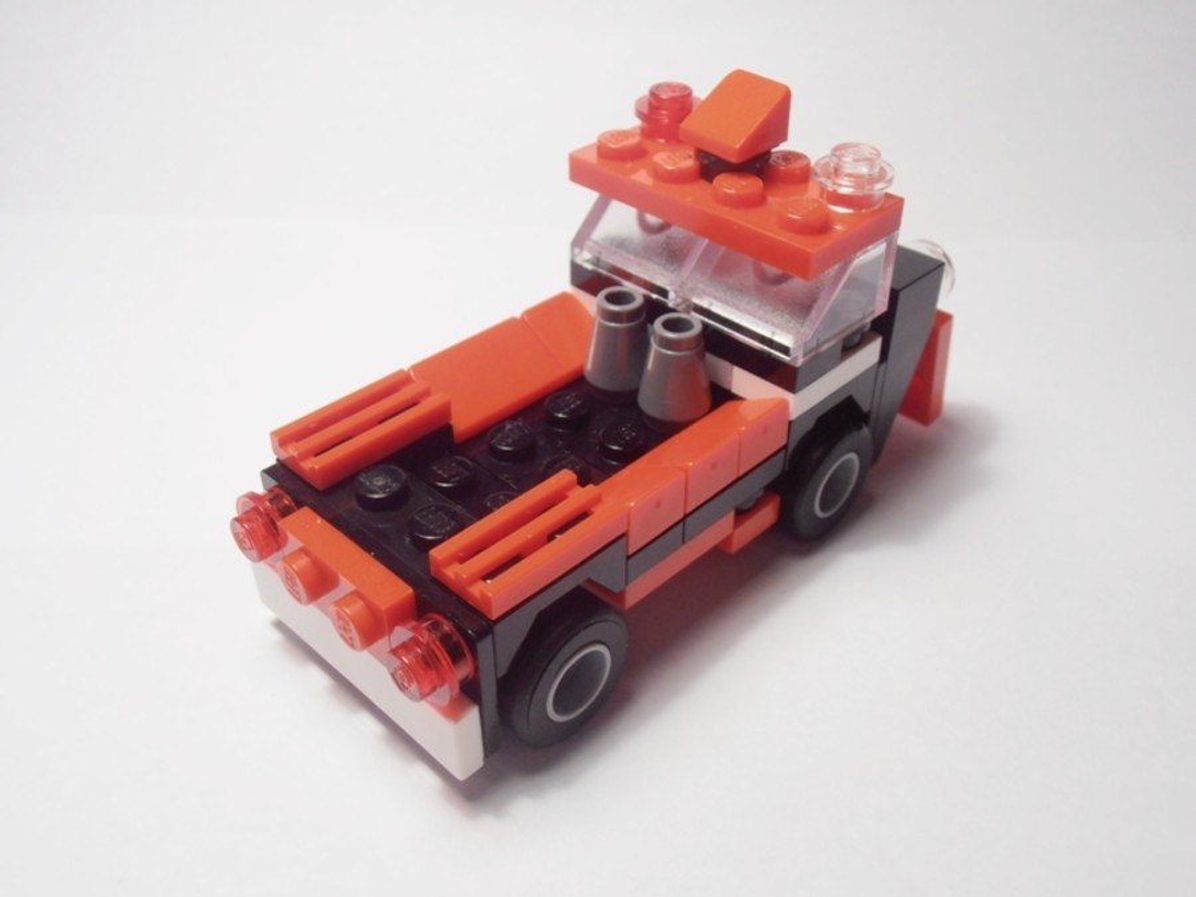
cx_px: 598
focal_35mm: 37
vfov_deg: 38.7
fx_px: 1278
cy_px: 448
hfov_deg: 50.1
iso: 100
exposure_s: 1/40
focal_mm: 6.61
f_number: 3.9
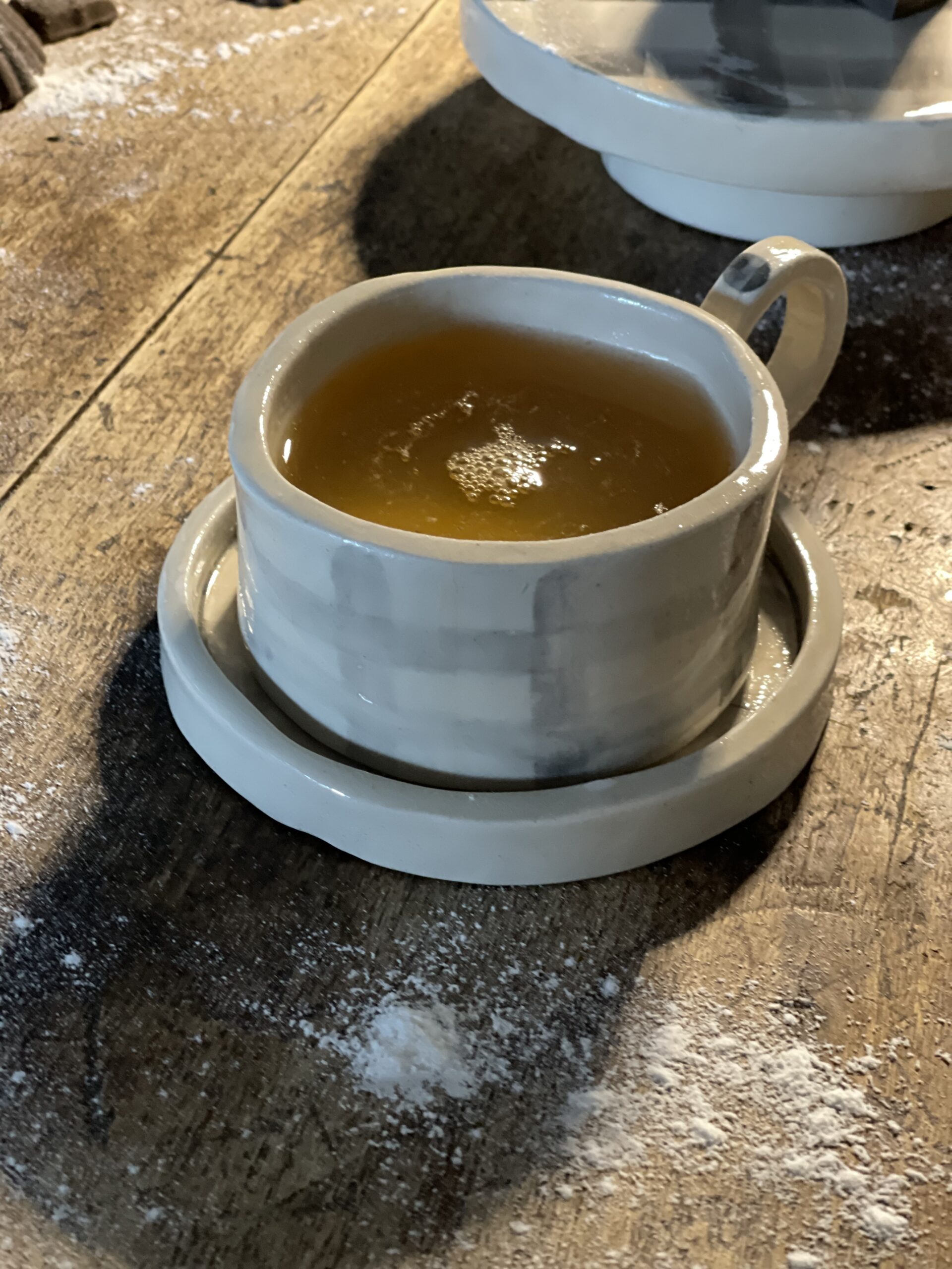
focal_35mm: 64
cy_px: 634
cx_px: 476
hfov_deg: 22.9
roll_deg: -1.8
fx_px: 2347
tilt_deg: -39.9
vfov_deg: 30.3
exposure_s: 1/23
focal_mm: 7.5
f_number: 2.2
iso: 500
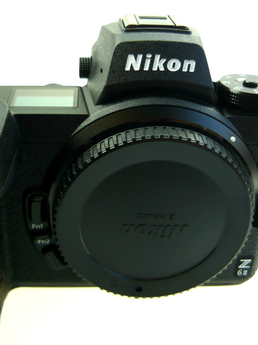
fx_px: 447
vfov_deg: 42.1
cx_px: 103
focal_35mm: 45
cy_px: 172
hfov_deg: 32.1
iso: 100
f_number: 2.8
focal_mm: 5.5
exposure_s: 1/60
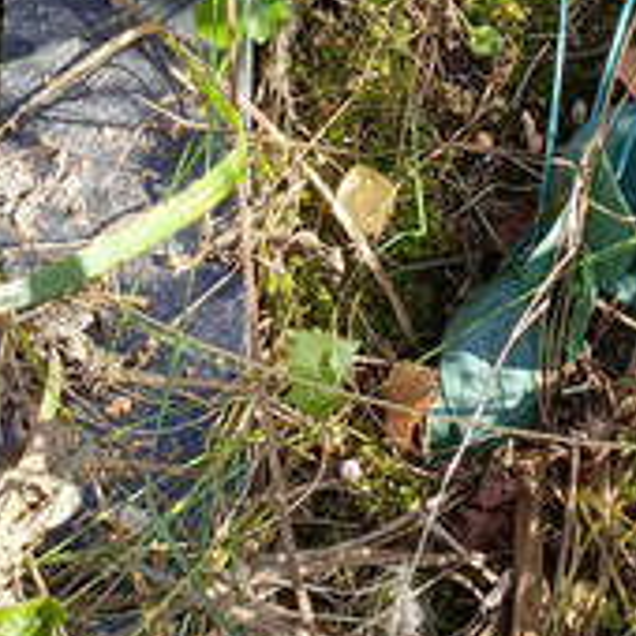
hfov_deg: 16.4
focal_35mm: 104
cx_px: 621
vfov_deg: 15.4
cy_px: -340
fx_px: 2162
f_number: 1.69
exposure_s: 1/142
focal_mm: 4.76
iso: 106
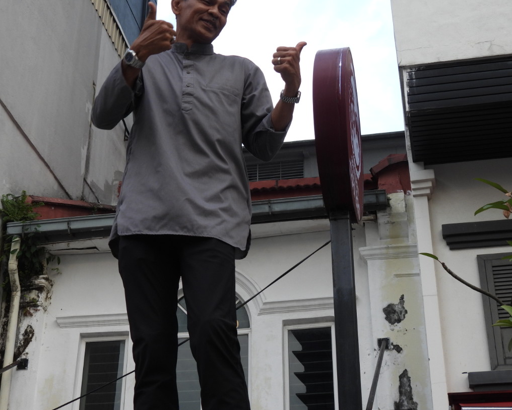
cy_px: 167
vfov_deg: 23.5
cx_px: 225
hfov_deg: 29.1
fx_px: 985
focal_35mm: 65
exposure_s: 1/160
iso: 100
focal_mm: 8.4
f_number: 3.2
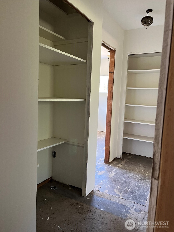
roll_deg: -1.6
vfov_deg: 67.3
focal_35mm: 26
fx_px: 174
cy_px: 116
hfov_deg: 53.1
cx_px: 87
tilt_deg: -4.9
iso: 320
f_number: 1.6
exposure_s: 1/60
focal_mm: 5.1
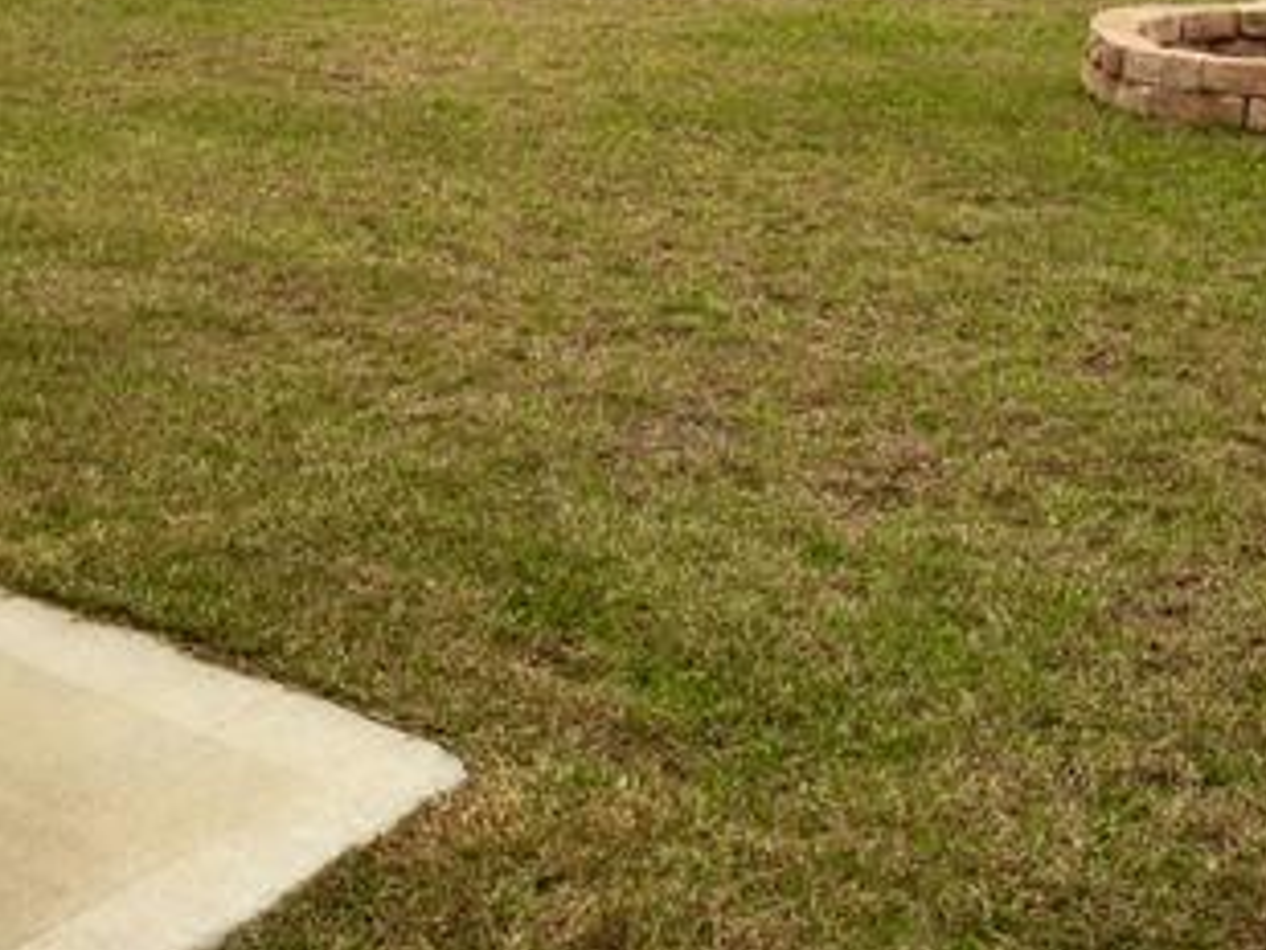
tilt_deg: -8.6
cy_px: 0
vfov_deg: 23.4
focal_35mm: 60
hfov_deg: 31.9
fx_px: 2195
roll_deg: +0.3
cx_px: 848
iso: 25
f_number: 2.2
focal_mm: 4.15
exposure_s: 1/1183
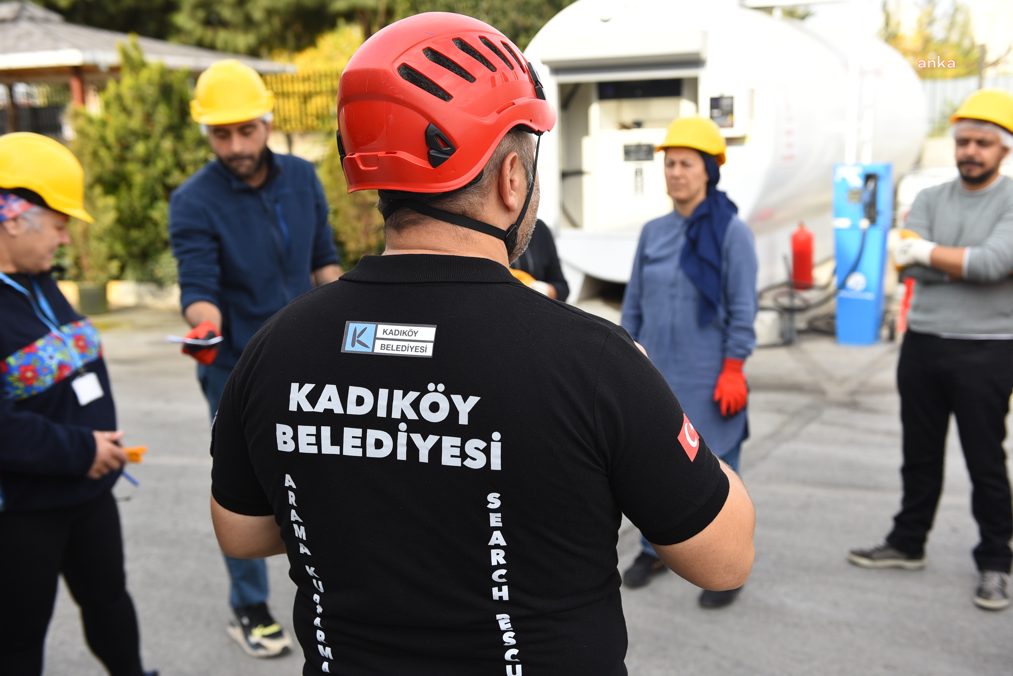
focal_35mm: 40
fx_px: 1126
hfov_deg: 48.4
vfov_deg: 33.4
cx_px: 506
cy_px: 338
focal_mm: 40
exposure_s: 1/640
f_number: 4.5
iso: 250
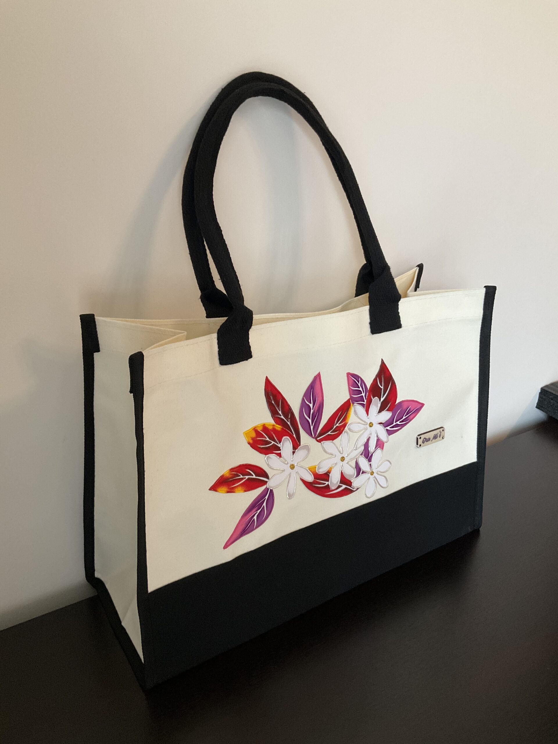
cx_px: 279
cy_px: 372
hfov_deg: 48.2
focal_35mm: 29
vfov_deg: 61.7
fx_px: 623
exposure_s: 1/50
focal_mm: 3
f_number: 1.8
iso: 250
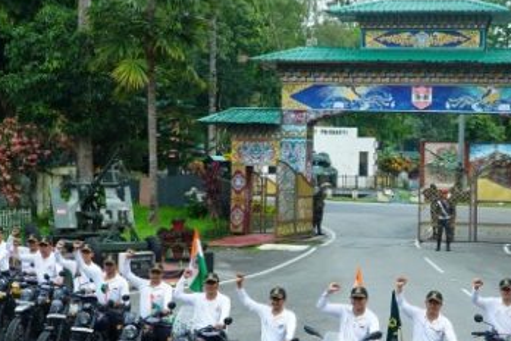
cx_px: 348
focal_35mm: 66
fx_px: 937
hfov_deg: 30.3
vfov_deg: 20.6
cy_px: 200
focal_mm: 33
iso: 320
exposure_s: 1/200
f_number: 8
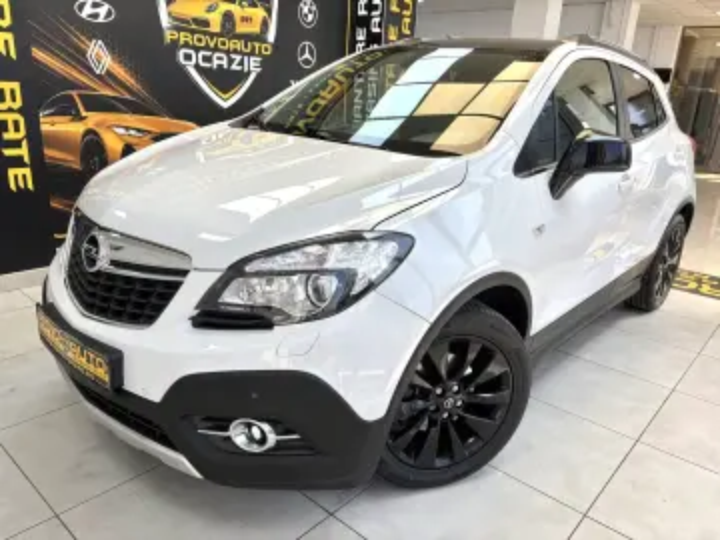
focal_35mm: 26
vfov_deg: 53.1
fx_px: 541
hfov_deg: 67.3
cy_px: 270
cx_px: 360
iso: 40
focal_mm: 5.96
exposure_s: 1/192
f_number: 1.6
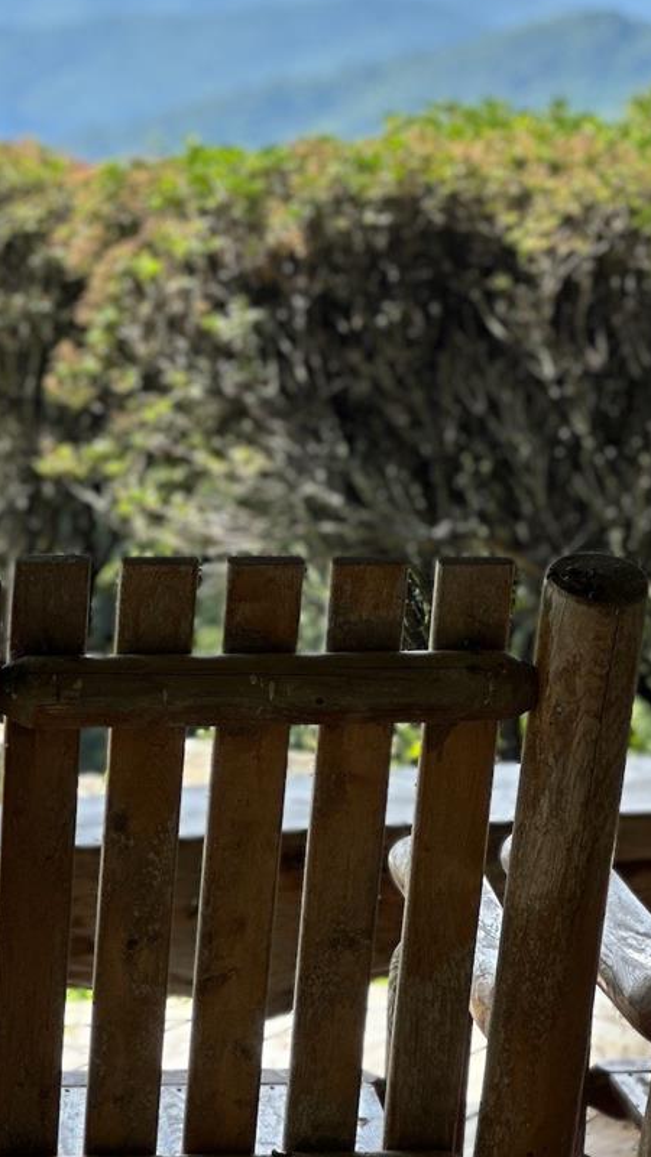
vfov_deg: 13.4
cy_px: 673
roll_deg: -1.4
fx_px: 4941
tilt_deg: -6.3
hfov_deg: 7.5
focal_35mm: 161
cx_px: 272
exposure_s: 1/179
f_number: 2.8
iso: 25
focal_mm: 9
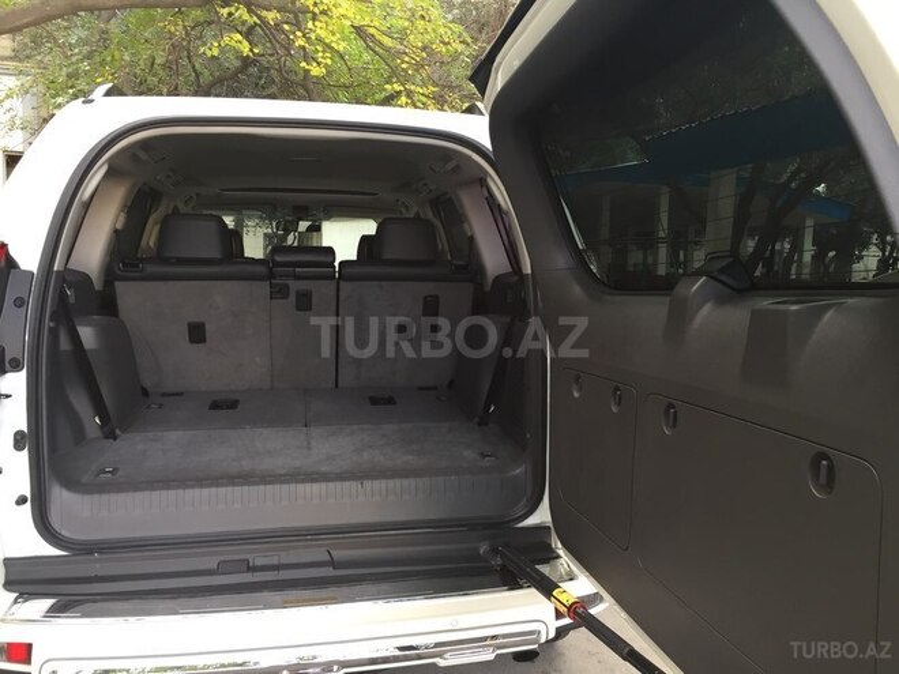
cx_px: 450
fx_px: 753
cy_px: 337
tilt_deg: -5.9
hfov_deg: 61.7
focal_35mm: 29
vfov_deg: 48.2
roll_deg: -2.8
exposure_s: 1/33
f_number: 2.2
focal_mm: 4.15
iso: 32
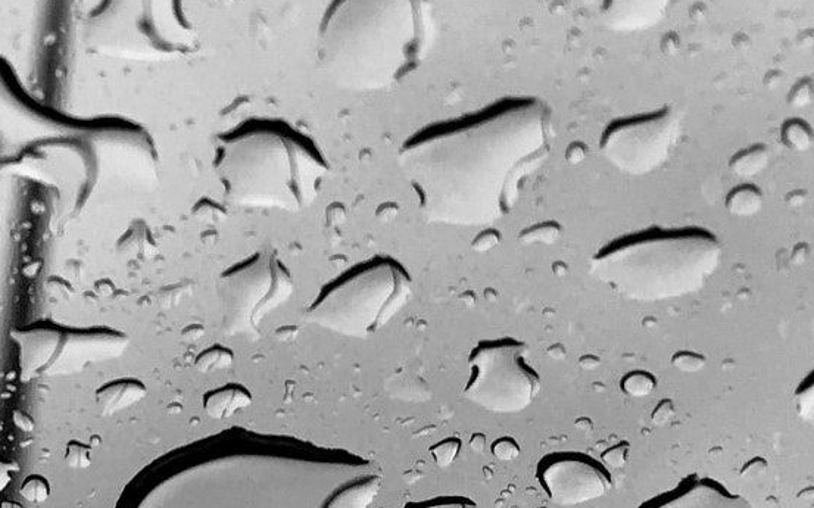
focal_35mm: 89
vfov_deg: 14.6
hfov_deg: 22.2
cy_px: 393
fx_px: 1973
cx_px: -50
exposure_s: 1/30
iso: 32
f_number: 2.2
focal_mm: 4.15
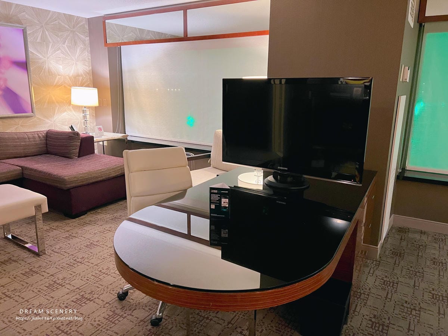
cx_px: 224
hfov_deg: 67.3
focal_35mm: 26
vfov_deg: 53.1
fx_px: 336
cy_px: 168
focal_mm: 5.7
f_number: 1.5
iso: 500
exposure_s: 1/40
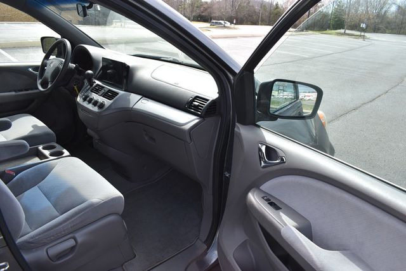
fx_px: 305
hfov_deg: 67.4
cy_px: 136
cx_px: 203
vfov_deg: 48.0
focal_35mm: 27
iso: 200
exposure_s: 1/250
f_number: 7.1
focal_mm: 18
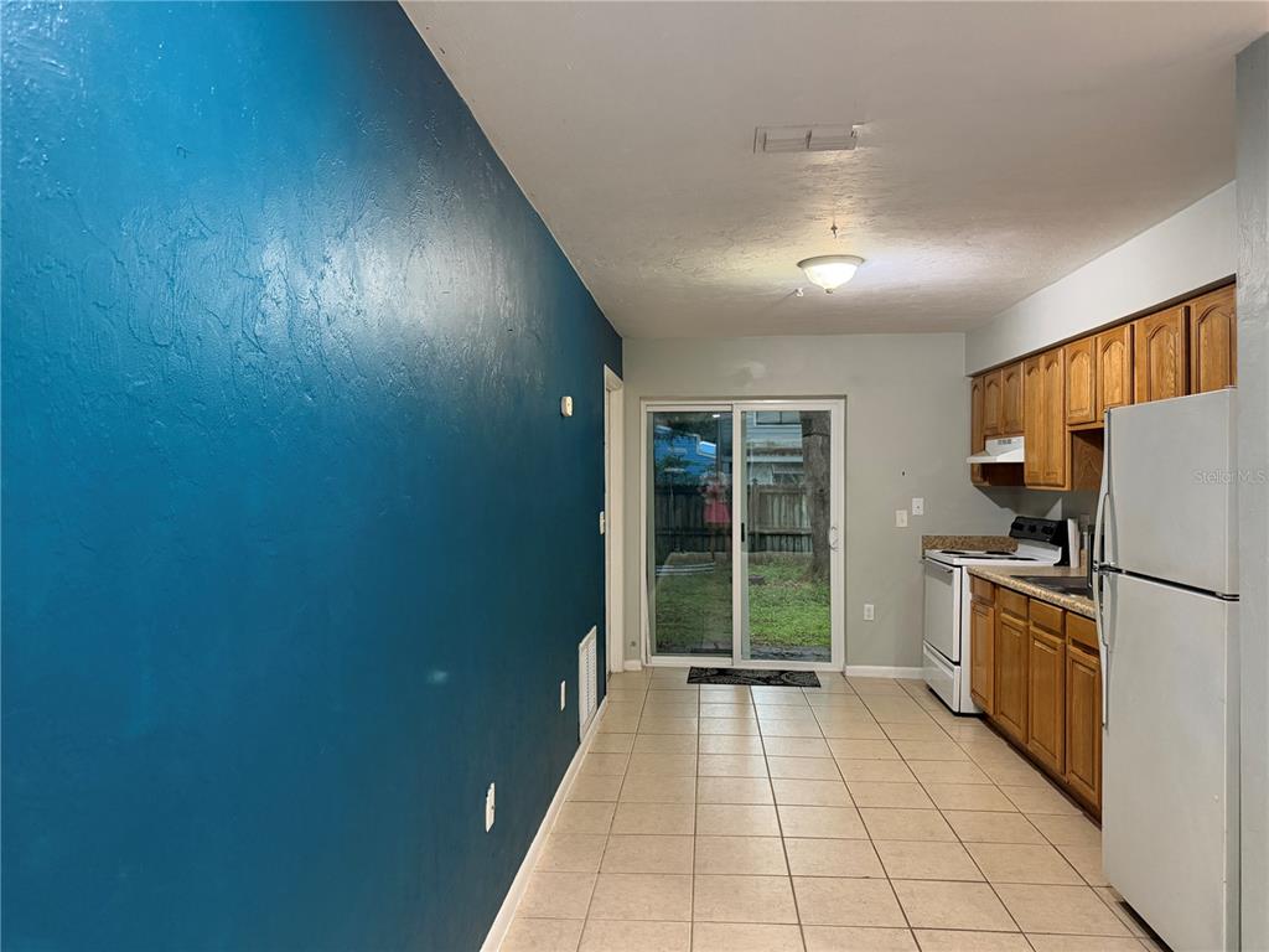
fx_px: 880
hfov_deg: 71.6
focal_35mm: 24
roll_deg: +0.1
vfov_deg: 56.8
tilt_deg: -0.5
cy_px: 476
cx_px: 634
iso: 500
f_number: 1.78
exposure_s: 1/60
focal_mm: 6.76
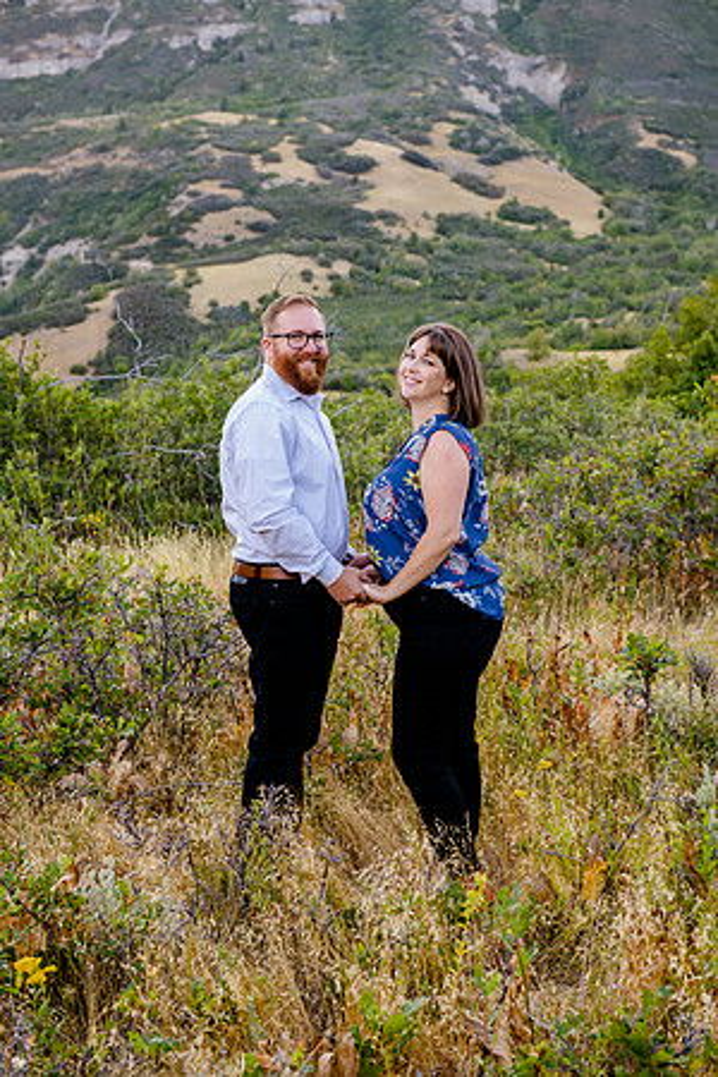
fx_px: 1974
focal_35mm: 66
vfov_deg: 30.5
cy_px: 538
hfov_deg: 20.6
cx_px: 359
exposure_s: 1/200
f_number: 5.6
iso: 800
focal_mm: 66
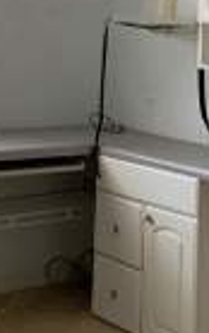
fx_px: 865
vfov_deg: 21.2
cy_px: 12
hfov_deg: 13.7
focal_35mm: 95
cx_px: 24
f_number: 1.8
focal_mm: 4.25
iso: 64
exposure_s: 1/121
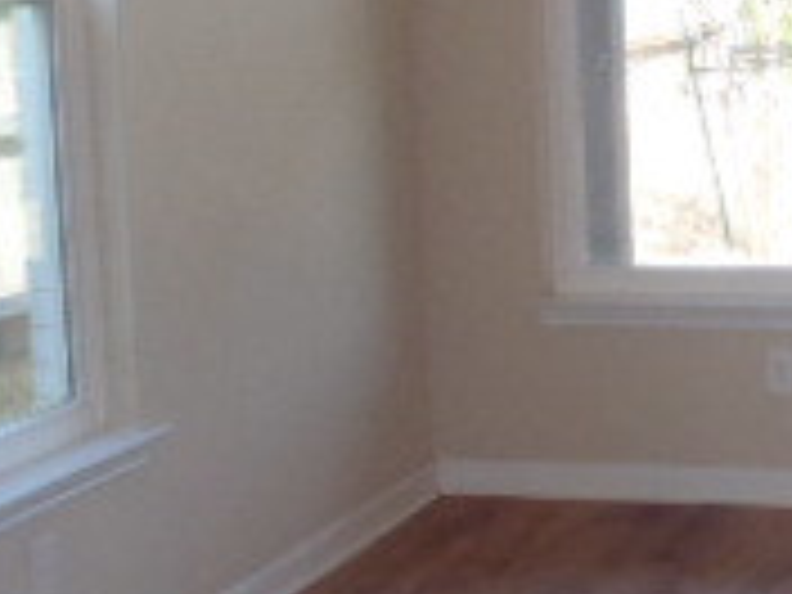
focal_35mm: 102
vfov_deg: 14.5
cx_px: 864
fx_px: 2334
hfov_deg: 18.5
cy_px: 158
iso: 250
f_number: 3.9
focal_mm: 5
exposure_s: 1/100
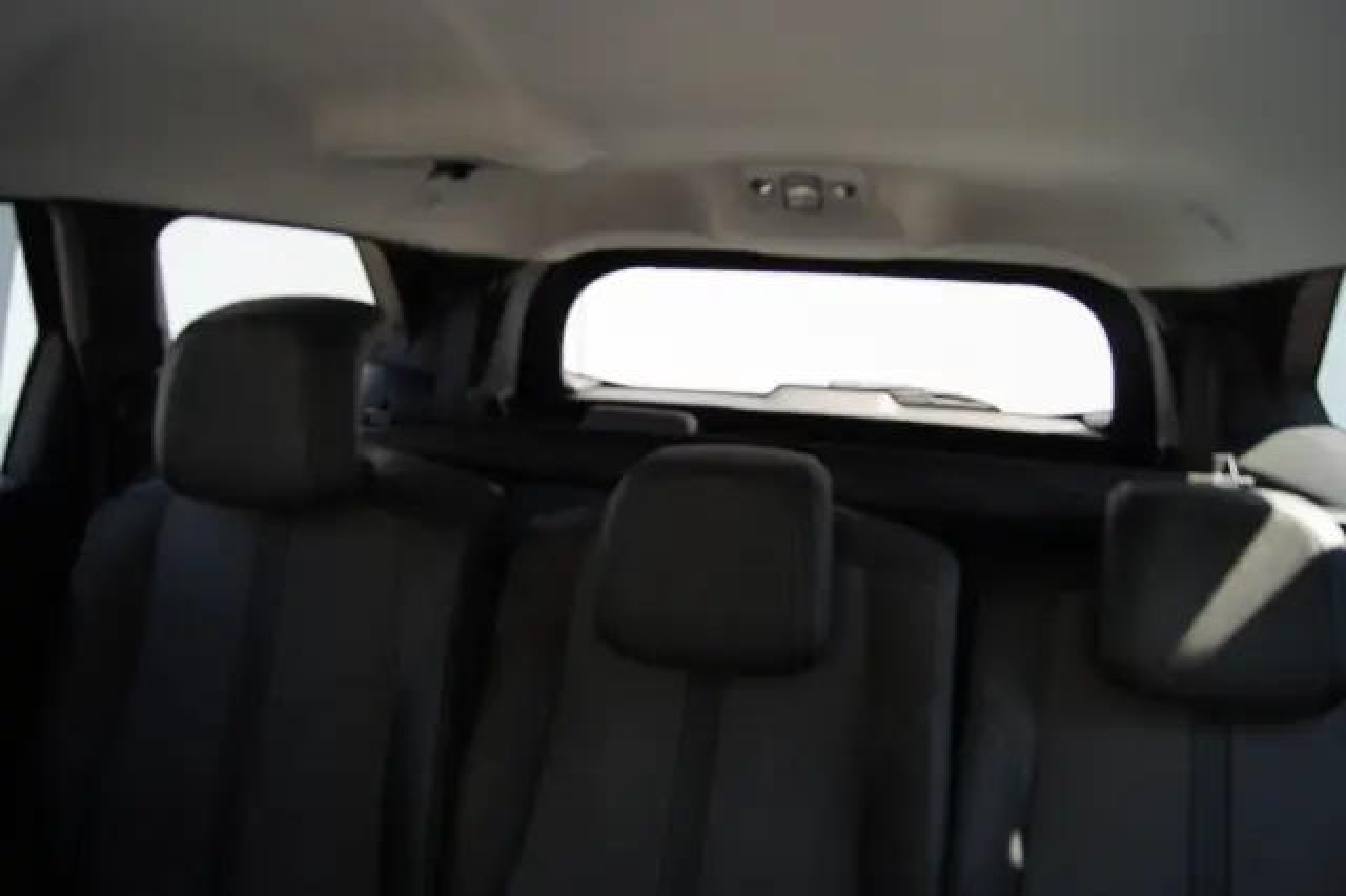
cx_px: 673
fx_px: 1009
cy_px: 448
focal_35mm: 27
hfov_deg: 67.4
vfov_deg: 47.9
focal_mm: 18
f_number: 3.5
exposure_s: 1/30
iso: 125
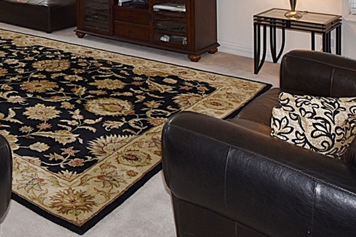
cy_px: -66
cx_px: 24
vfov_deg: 25.8
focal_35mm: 45
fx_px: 445
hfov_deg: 39.8
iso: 280
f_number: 5.6
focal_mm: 10
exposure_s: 1/125
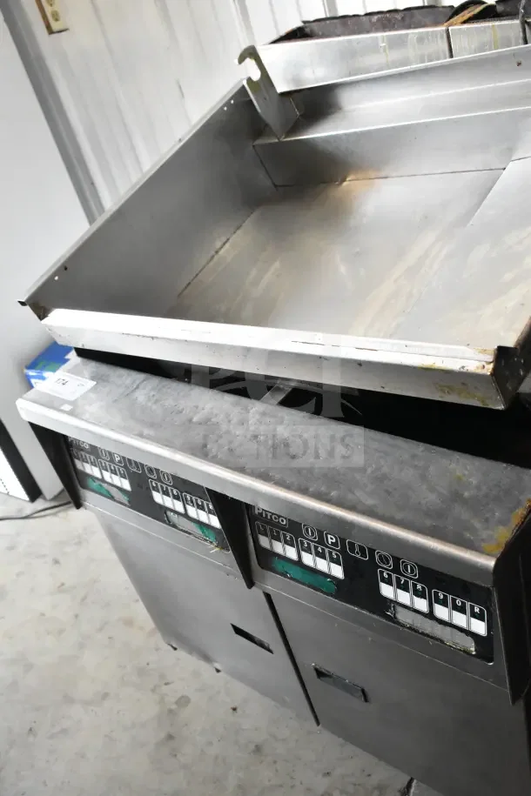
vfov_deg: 53.1
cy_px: 398
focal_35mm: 36
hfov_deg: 36.9
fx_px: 796
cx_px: 266
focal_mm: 24
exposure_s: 1/100
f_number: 5
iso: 6400
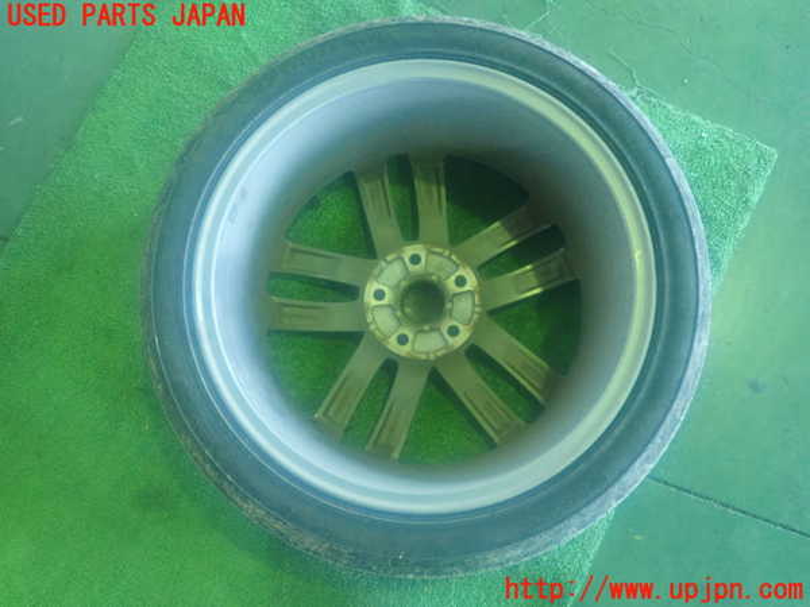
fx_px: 702
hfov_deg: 60.0
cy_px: 304
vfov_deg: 46.8
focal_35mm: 30
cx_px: 405
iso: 800
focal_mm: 5.5
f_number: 2.3
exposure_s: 1/20
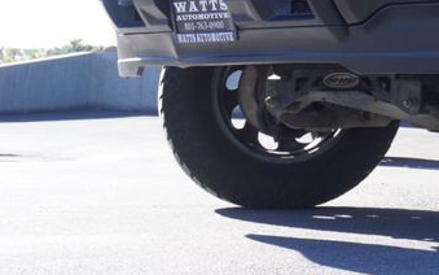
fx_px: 1328
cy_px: -131
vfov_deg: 11.3
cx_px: 657
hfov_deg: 17.0
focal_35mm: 111
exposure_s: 1/80
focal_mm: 24
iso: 100
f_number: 5.6
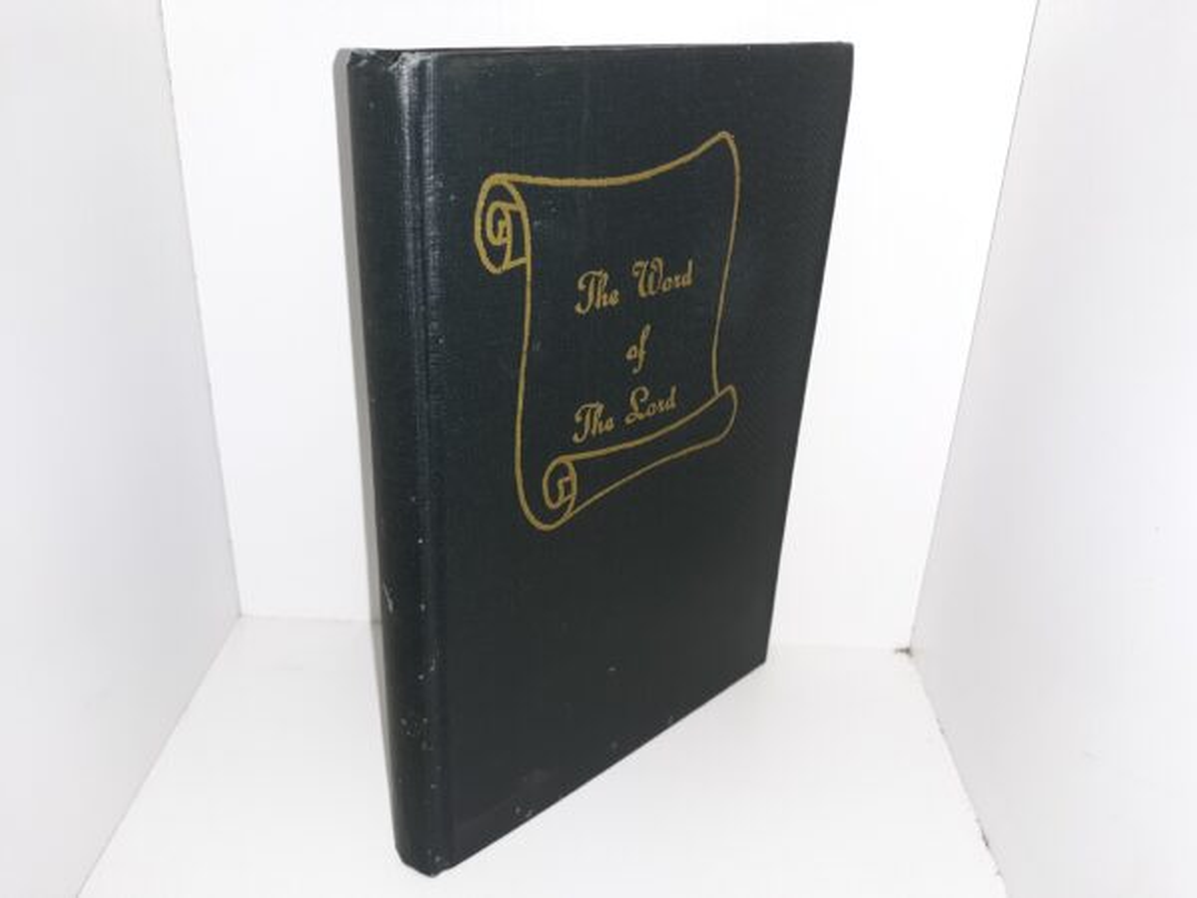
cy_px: 449
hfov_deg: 63.4
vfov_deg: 49.7
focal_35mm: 28
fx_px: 968
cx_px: 598
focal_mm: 3.7
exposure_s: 1/120
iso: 64
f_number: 1.7
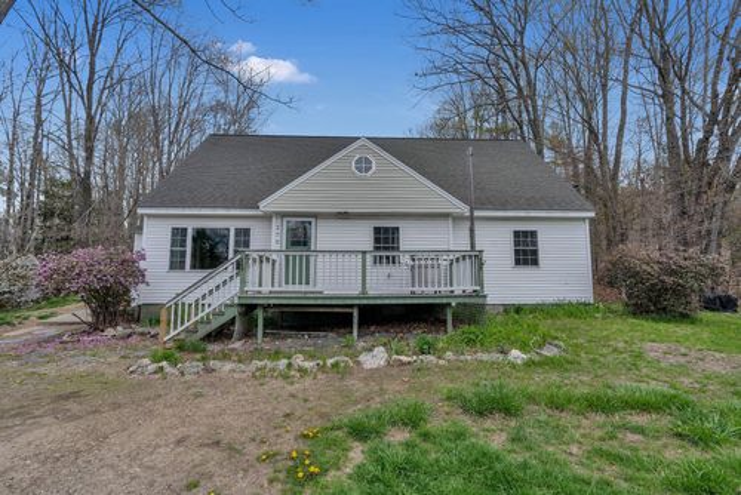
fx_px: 330
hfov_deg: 96.7
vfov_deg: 73.8
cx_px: 370
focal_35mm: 16
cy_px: 248
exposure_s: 1/1500
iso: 800
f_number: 8
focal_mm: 16
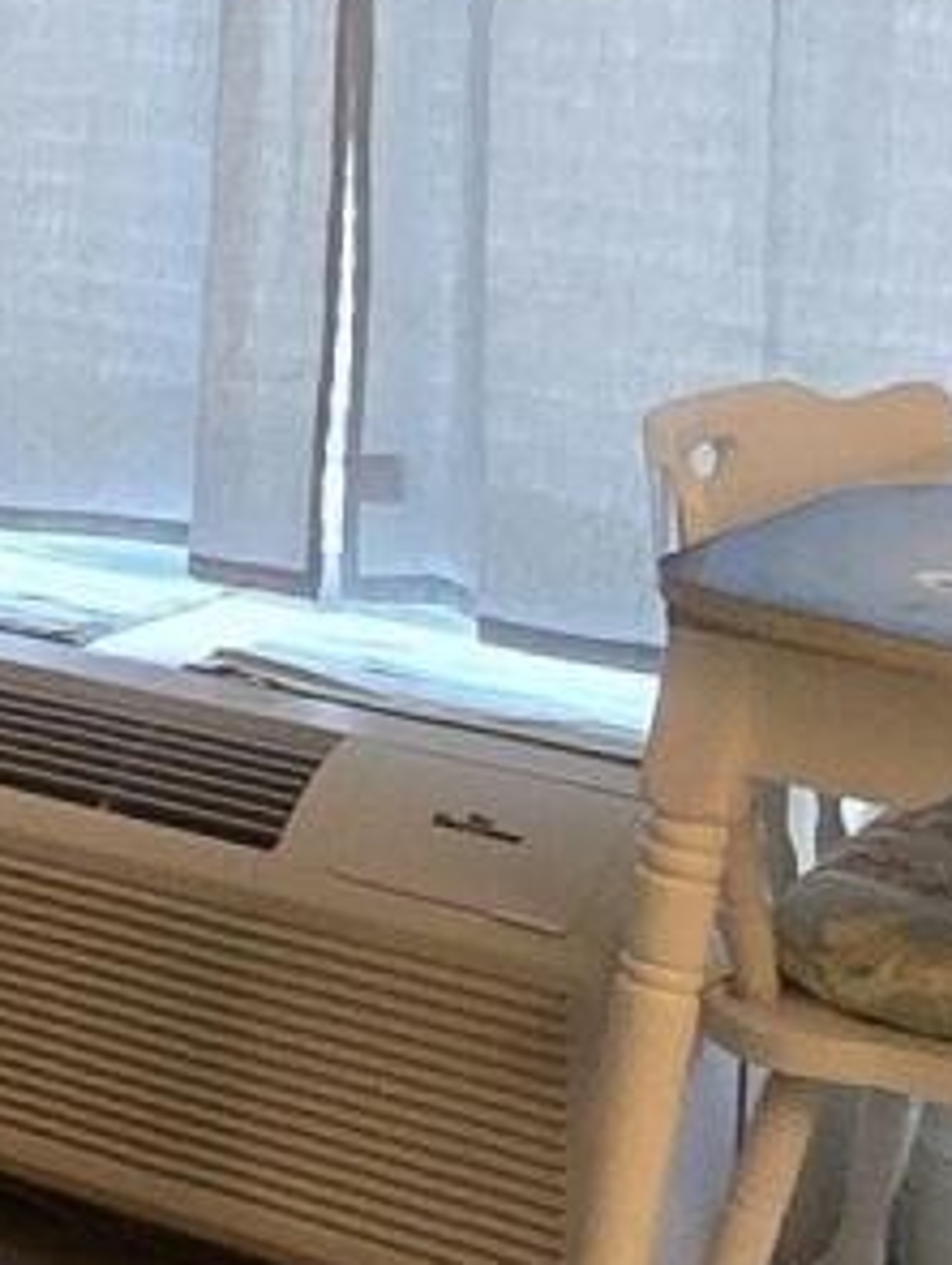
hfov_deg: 14.8
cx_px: -746
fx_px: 3220
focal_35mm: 88
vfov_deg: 21.2
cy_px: -99
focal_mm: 2.2
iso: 800
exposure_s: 1/60
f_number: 2.2
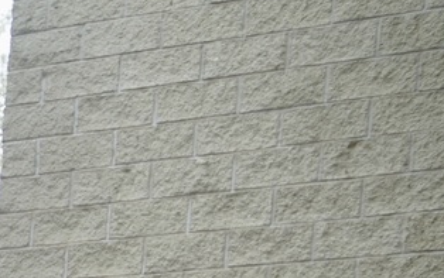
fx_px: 1526
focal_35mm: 126
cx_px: -631
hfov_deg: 12.7
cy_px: 735
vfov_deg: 9.1
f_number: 5
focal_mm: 24
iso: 100
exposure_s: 1/200
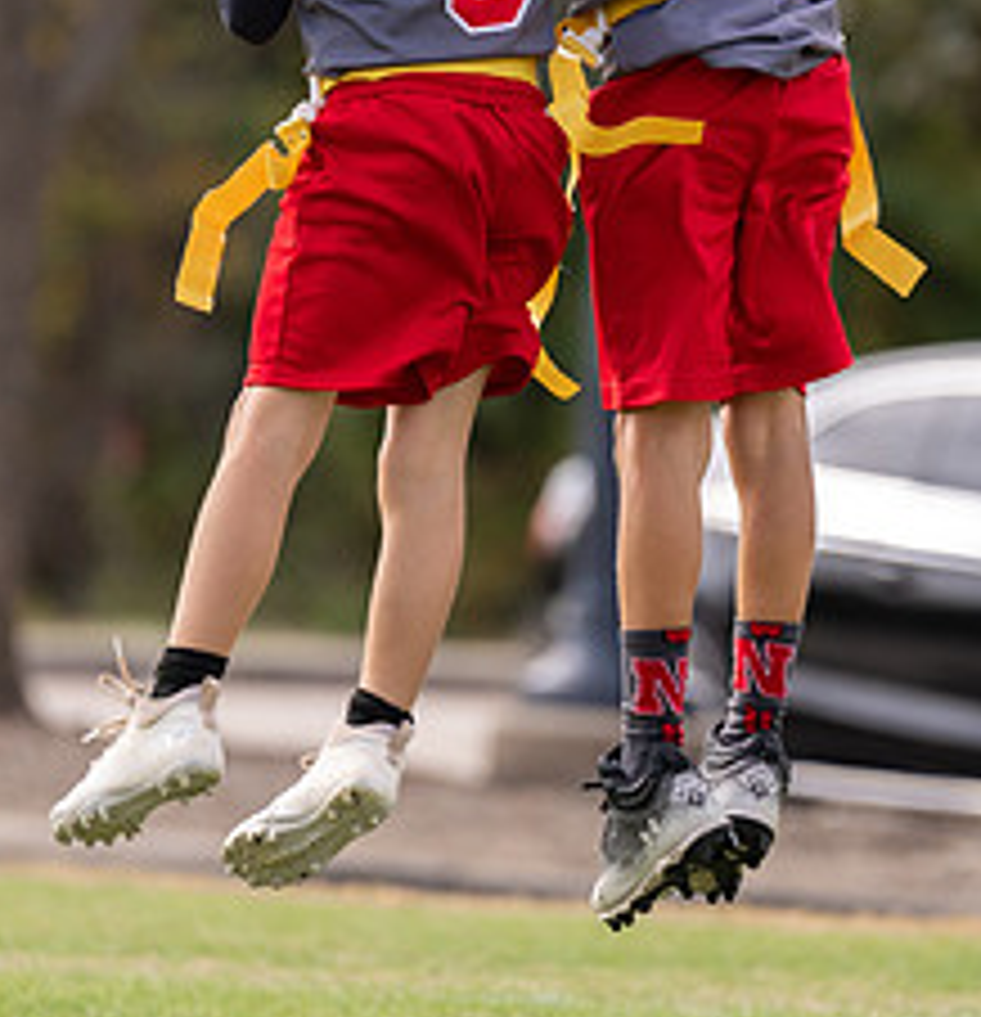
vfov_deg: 2.6
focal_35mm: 694
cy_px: 170
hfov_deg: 2.5
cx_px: 402
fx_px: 22663
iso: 100
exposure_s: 1/1250
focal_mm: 200
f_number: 2.8
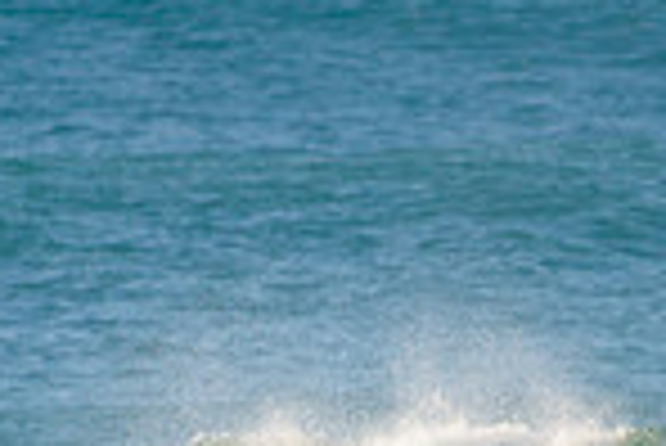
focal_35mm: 1961
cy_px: 678
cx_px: 351
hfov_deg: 1.1
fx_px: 36313
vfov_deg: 0.7
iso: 220
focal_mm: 500
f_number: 5.6
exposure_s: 1/1600
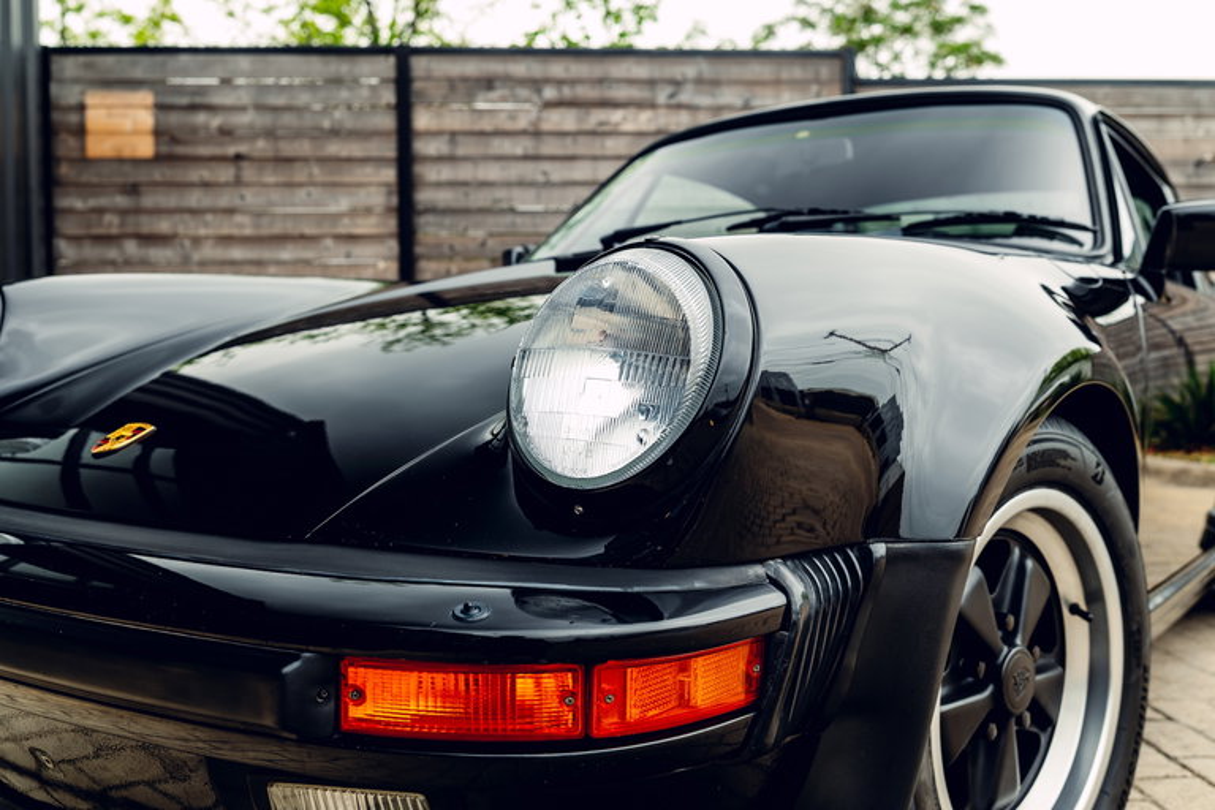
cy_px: 405
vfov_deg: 37.9
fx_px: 1181
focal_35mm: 35
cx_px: 608
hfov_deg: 54.4
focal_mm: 35
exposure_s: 1/50
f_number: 4.5
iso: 320
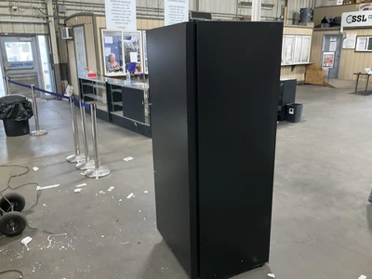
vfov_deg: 48.2
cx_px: 186
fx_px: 312
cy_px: 140
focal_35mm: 29
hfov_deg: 61.7
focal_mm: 3
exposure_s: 1/30
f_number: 1.8
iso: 320
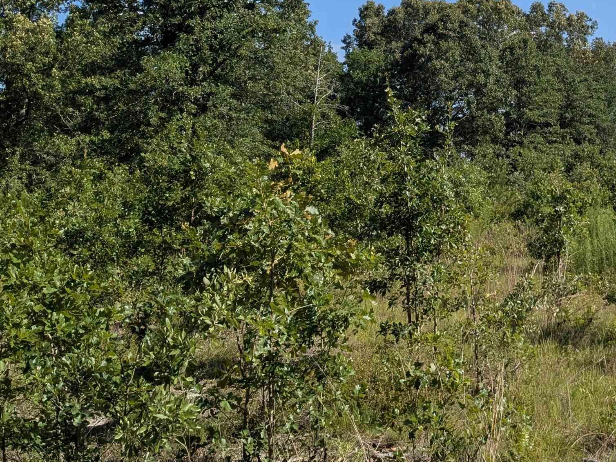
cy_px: 84
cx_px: 503
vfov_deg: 26.0
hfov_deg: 33.8
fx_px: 979
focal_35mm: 55
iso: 52
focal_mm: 4.38
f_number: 1.73
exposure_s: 1/3344
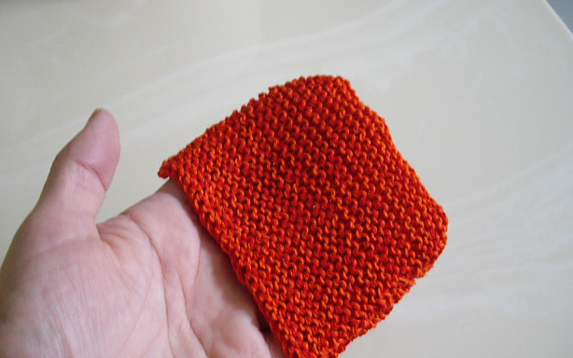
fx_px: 656
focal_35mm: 42
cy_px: 197
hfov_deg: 47.2
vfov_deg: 30.5
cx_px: 282
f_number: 2.8
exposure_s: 1/8
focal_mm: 7.9
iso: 400
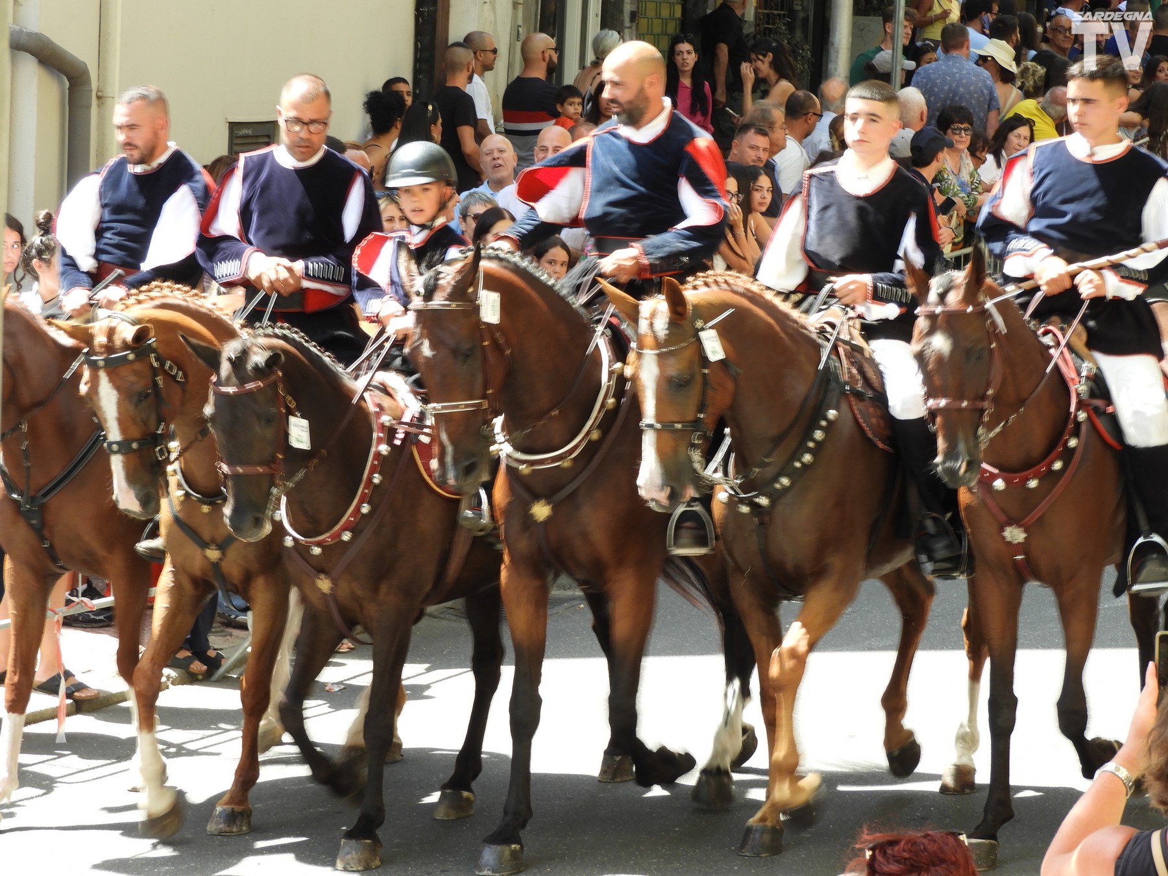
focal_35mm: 150
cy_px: 438
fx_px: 5061
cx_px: 584
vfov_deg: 9.9
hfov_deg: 13.2
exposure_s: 1/60
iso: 100
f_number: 5.2
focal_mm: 26.9
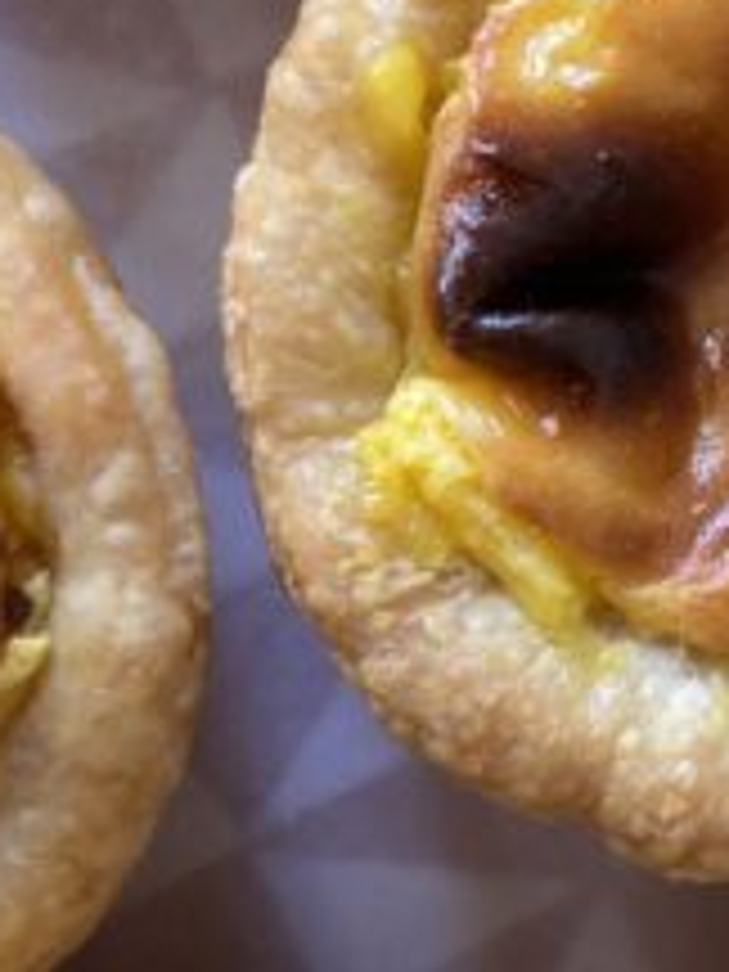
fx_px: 1629
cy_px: 446
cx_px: 749
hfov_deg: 24.0
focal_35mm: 58
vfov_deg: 33.2
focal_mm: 4.25
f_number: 1.8
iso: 125
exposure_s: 1/110
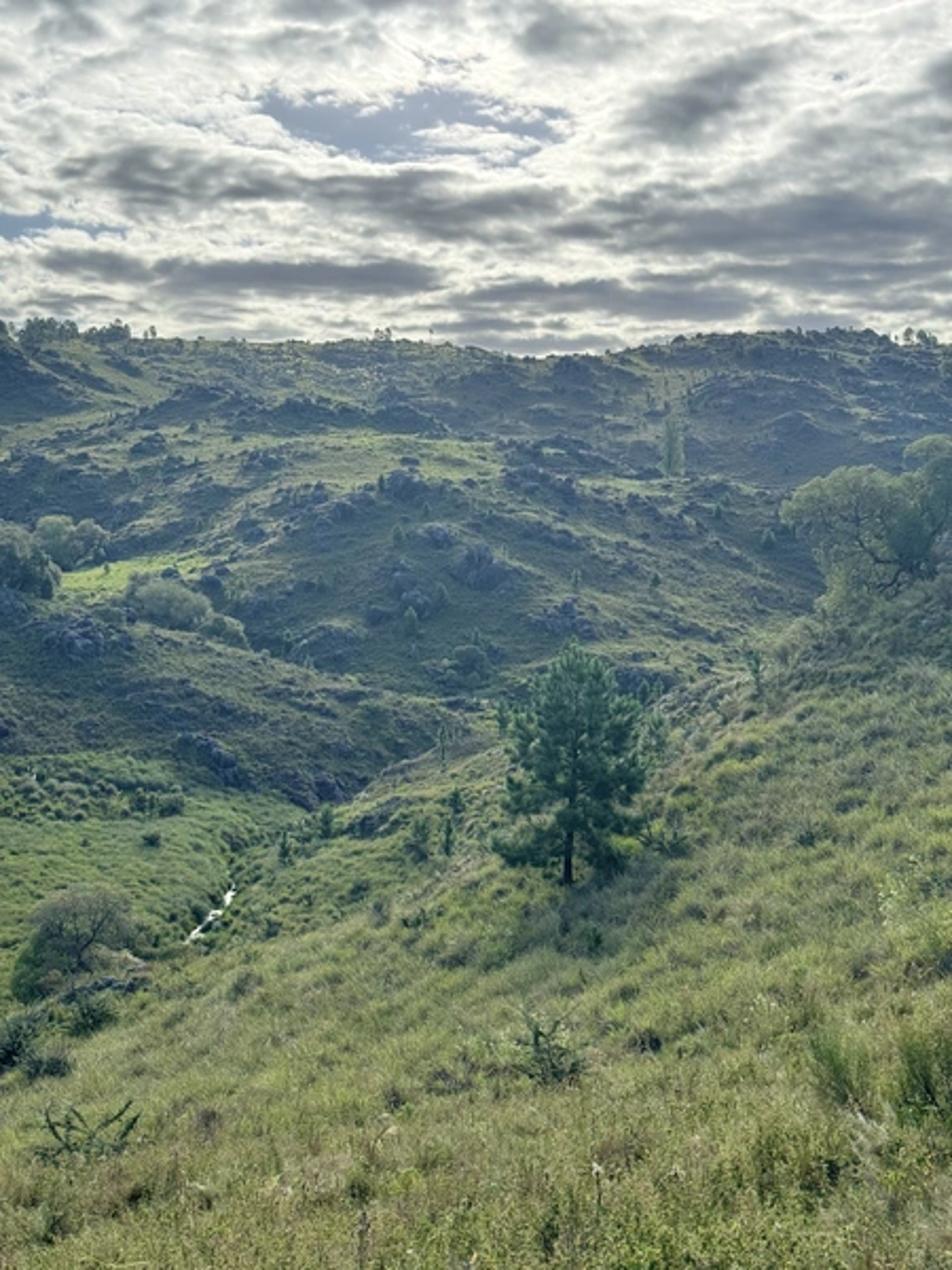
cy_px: 635
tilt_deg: -2.6
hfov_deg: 30.3
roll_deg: -1.2
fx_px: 1760
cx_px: 476
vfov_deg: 39.7
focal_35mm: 48
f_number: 1.78
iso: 64
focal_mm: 6.86
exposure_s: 1/4310
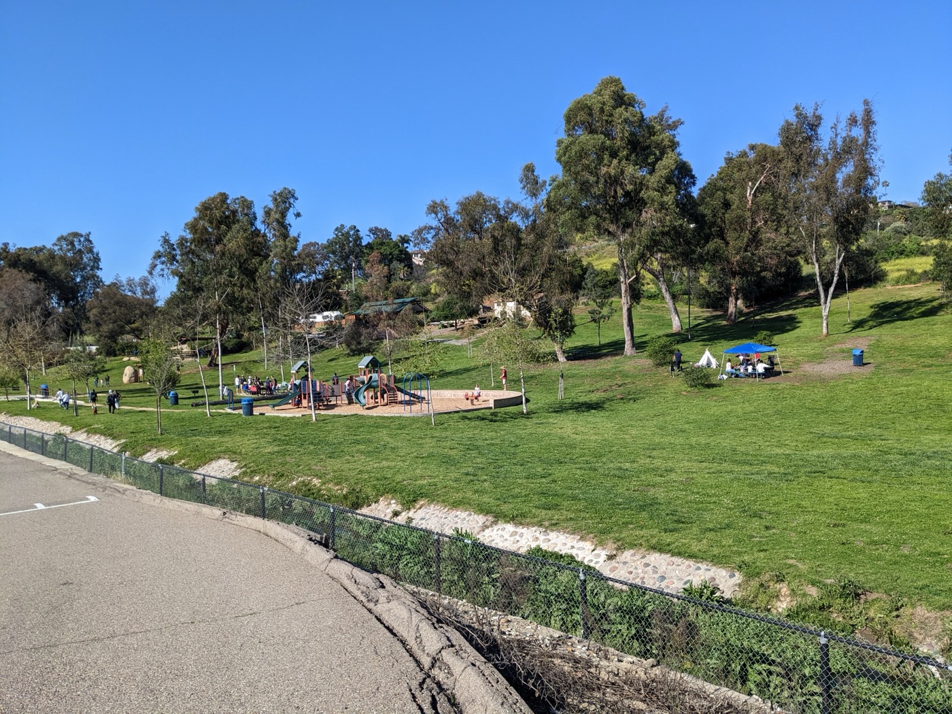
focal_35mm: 27
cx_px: 476
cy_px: 357
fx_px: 743
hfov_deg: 65.3
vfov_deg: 51.4
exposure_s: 1/2597
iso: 58
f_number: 1.73
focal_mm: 4.38
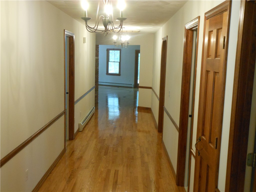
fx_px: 318
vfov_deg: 33.6
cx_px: 128
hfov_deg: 43.9
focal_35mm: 43
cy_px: 96
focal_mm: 7.7
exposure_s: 1/20
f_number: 3.8
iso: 400
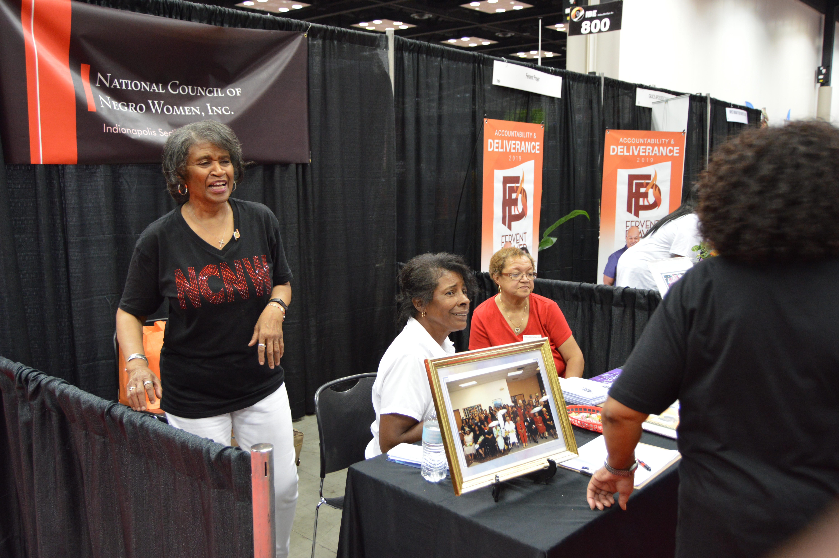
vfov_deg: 39.9
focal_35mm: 33
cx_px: 420
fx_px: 768
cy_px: 279
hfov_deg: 57.3
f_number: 3.5
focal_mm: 22
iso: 1100
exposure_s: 1/60
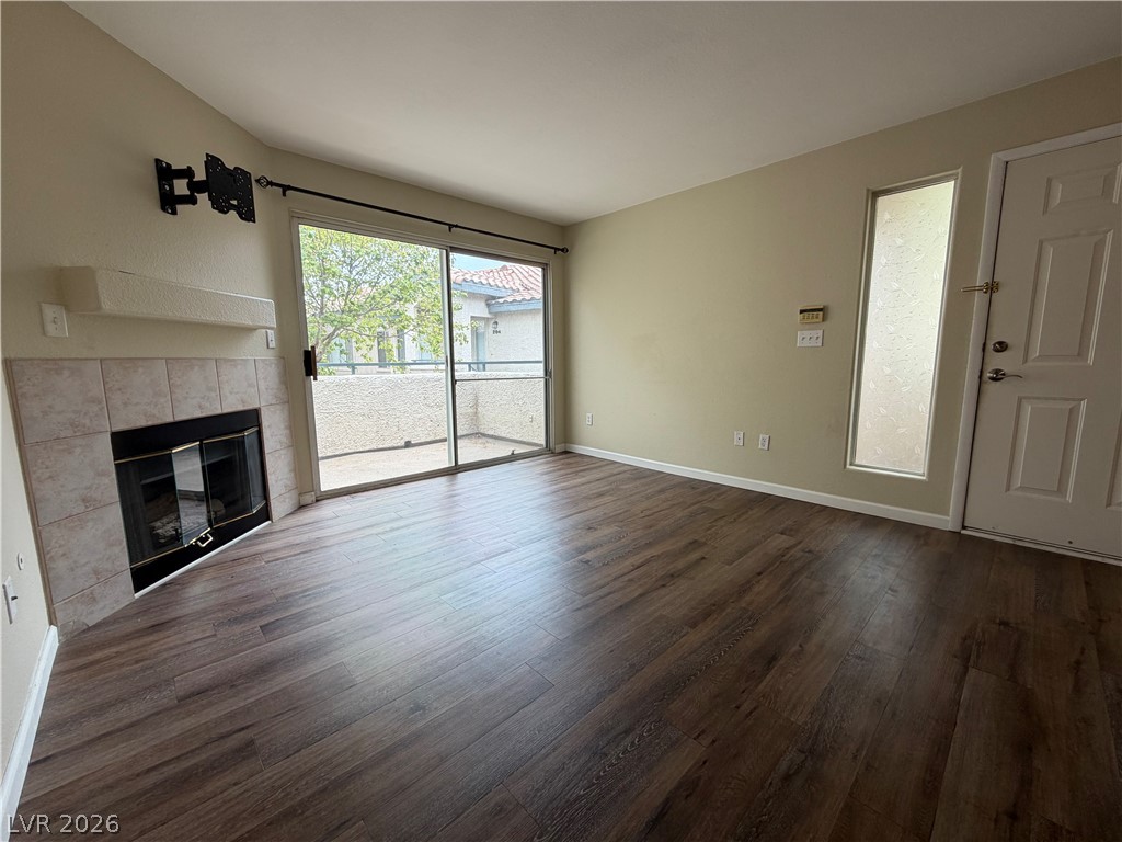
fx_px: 454
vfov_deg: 85.7
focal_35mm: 14
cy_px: 421
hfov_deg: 102.1
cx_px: 561
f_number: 2.2
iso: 50
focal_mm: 2.22
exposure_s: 1/121
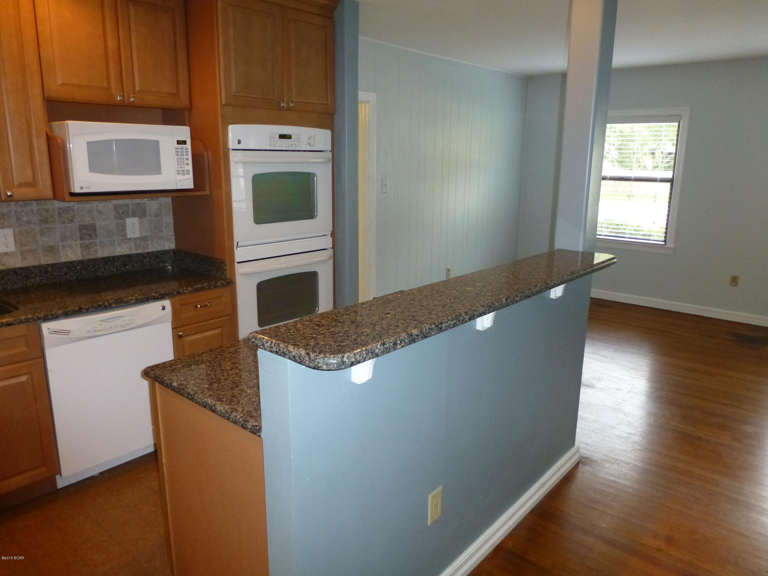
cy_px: 288
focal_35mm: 24
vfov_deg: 56.8
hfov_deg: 71.6
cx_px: 384
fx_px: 532
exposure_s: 1/60
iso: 400
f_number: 3.3
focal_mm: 4.3
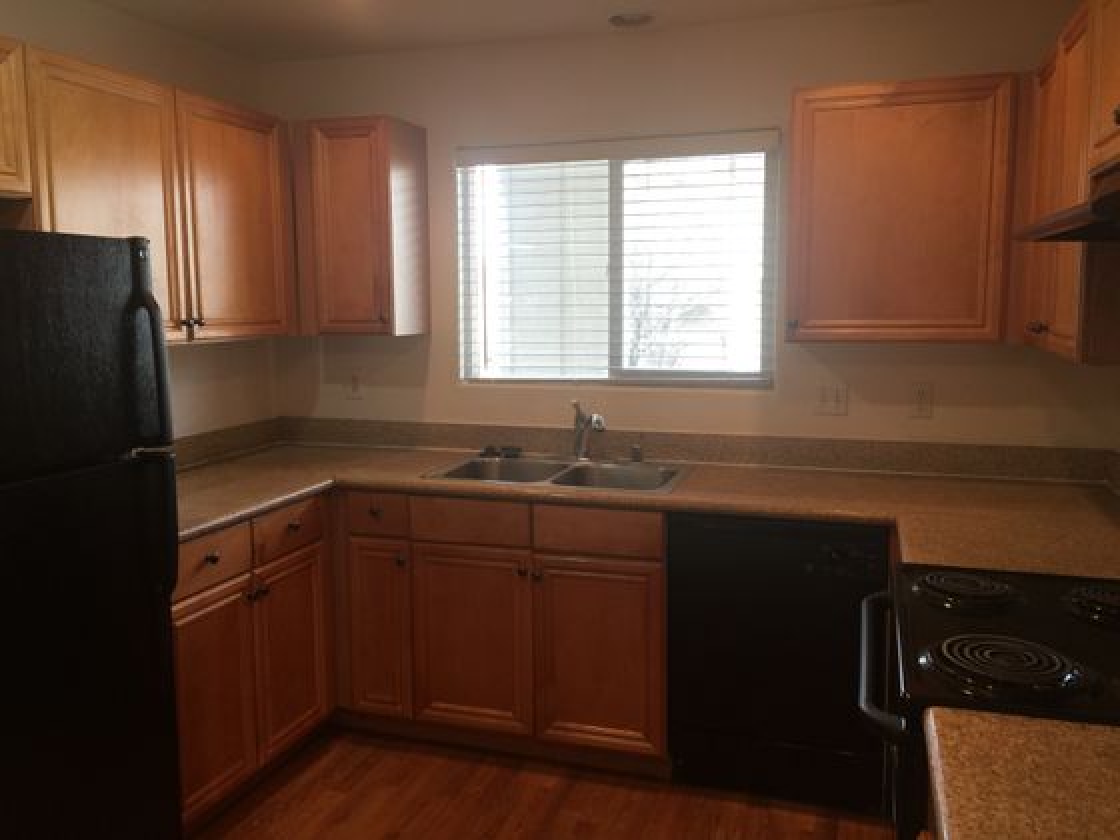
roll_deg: +0.6
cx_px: 560
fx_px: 938
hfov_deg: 61.7
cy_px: 420
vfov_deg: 48.2
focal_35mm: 29
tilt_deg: -7.5
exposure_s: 1/30
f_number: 2.2
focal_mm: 4.15
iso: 32
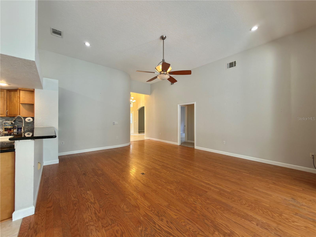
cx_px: 158
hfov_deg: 102.1
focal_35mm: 14
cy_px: 118
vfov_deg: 85.7
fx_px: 128
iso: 80
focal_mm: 2.22
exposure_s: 1/30
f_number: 2.2
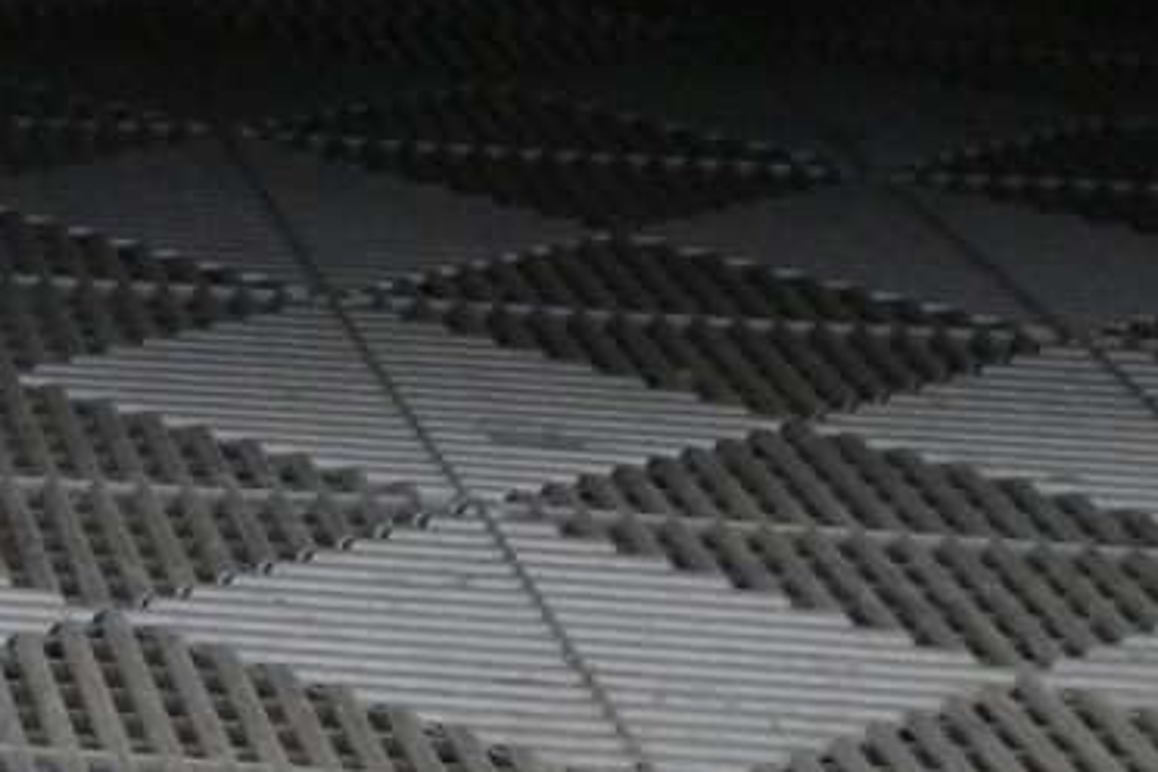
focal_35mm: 163
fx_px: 5248
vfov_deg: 8.1
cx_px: -1245
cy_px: -694
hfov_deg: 11.3
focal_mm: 25
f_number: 5
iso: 2500
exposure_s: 1/100
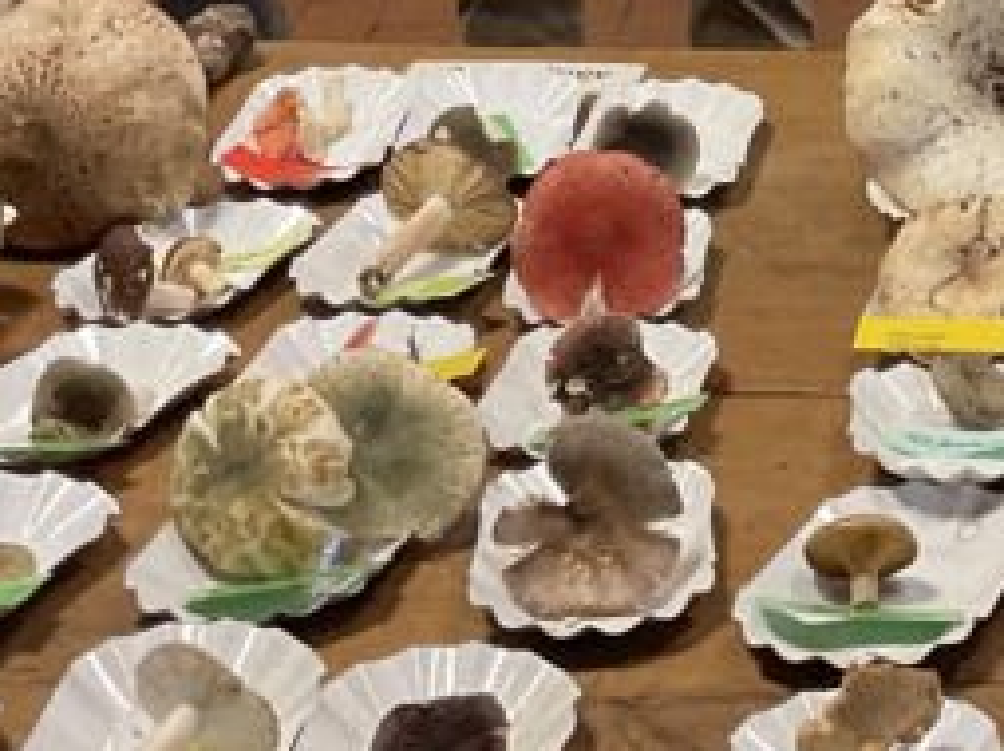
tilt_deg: -12.0
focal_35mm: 117
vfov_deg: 12.1
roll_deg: -0.4
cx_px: 1008
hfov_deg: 16.5
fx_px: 3390
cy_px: -379
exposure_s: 1/60
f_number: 1.8
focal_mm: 3
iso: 160
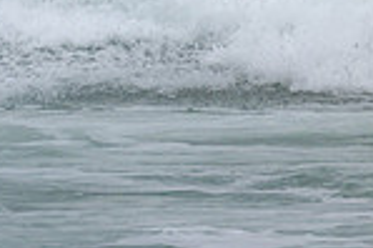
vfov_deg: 0.4
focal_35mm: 3117
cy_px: -134
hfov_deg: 0.7
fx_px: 32260
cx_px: -333
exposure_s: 1/2000
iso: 800
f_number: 11
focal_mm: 800
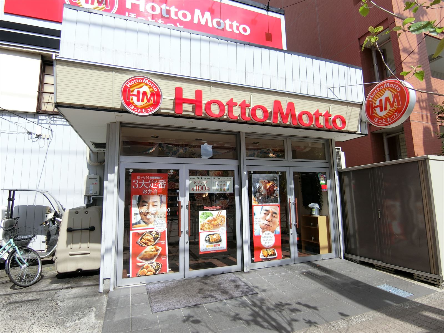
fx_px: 244
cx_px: 222
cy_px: 166
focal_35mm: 19
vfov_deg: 68.7
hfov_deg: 84.7
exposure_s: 1/200
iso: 80
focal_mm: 4.06
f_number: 6.9
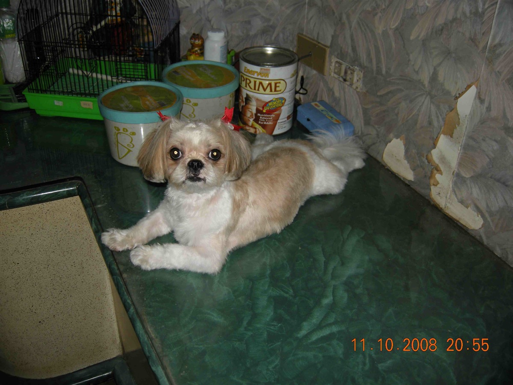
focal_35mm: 35
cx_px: 256
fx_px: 519
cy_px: 192
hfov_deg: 52.6
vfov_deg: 40.7
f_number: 2.7
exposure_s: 1/60
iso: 64
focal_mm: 7.5
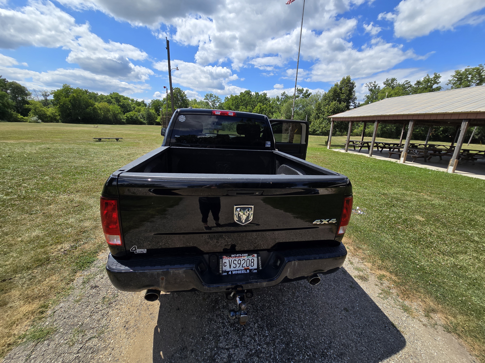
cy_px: 182
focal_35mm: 13
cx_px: 242
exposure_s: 1/2277
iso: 50
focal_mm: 2.2
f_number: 2.2
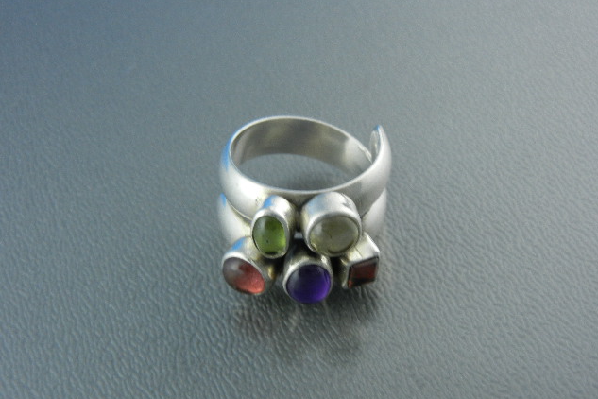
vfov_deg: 21.9
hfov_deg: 32.4
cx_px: 301
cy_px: 199
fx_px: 1030
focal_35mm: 62
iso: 400
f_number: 4
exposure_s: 1/25.4
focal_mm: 10.6
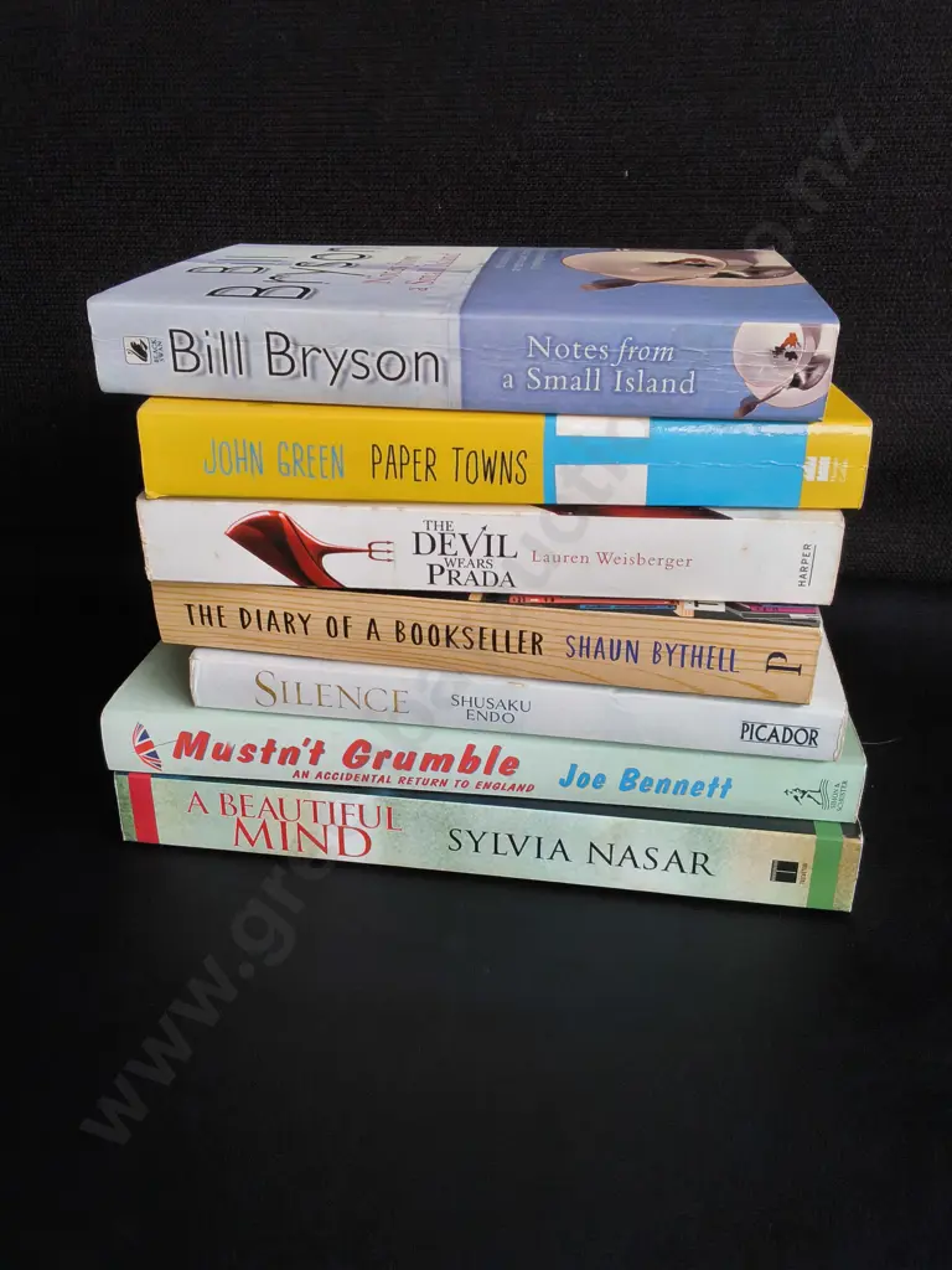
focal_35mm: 27
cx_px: 476
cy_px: 635
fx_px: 990
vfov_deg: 65.3
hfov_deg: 51.4
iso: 80
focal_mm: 2.87
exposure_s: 1/120
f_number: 2
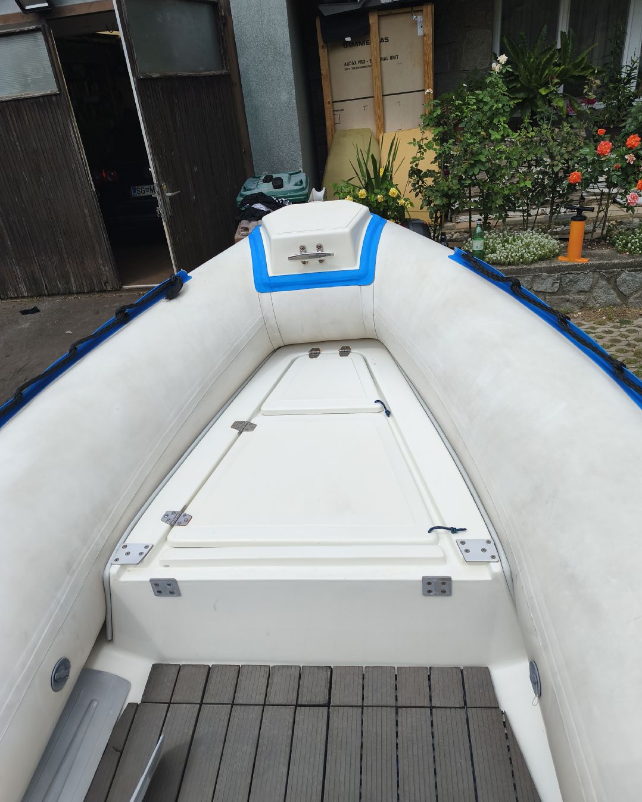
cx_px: 321
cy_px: 411
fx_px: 570
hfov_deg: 58.8
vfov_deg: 70.3
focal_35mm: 24
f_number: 1.65
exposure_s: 1/1165
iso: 50
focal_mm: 6.14
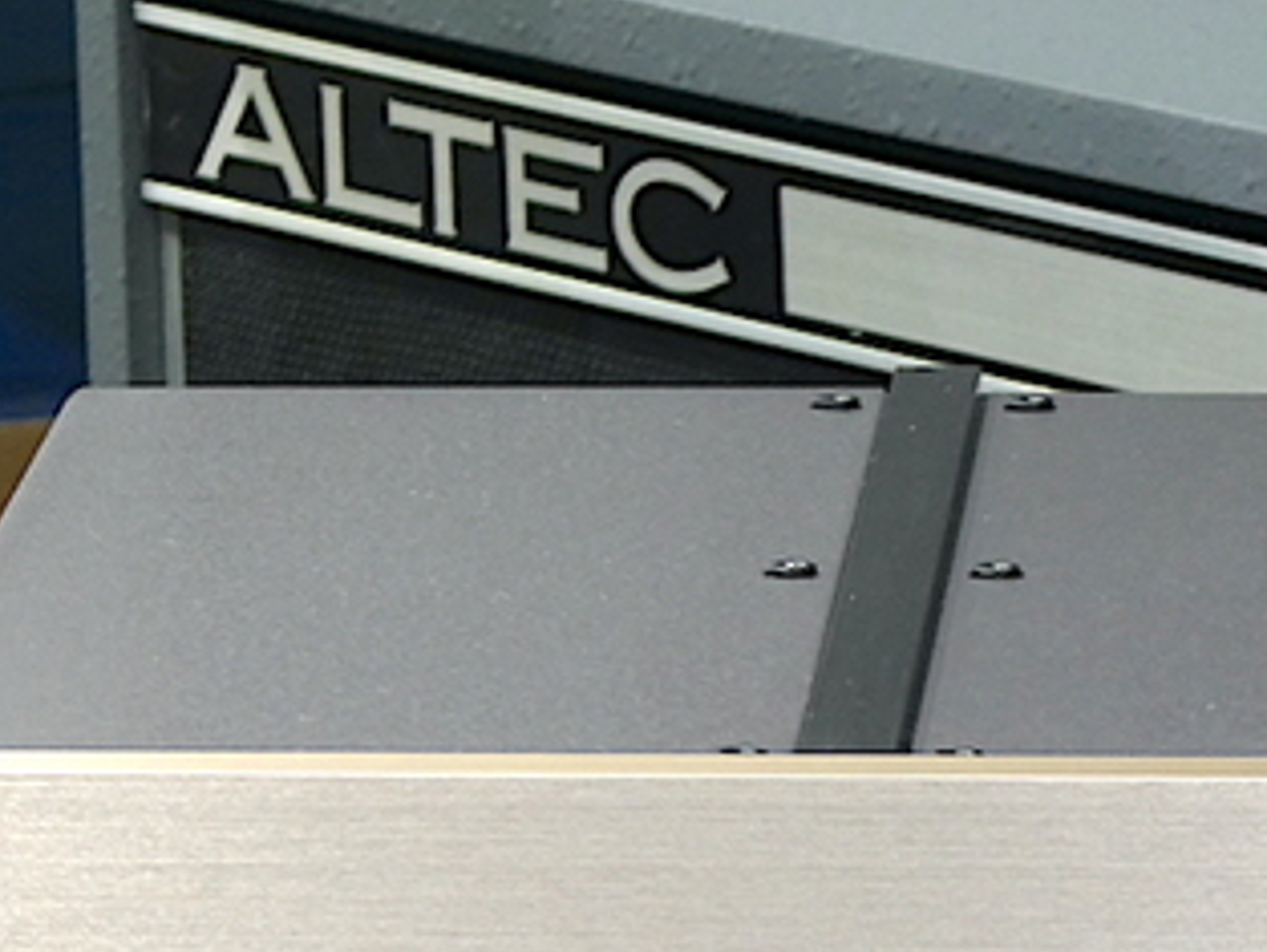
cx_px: 1477
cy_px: 1130
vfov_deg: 3.4
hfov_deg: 4.5
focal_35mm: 438
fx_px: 16038
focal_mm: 25.6
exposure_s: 1/2
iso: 100
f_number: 5.4
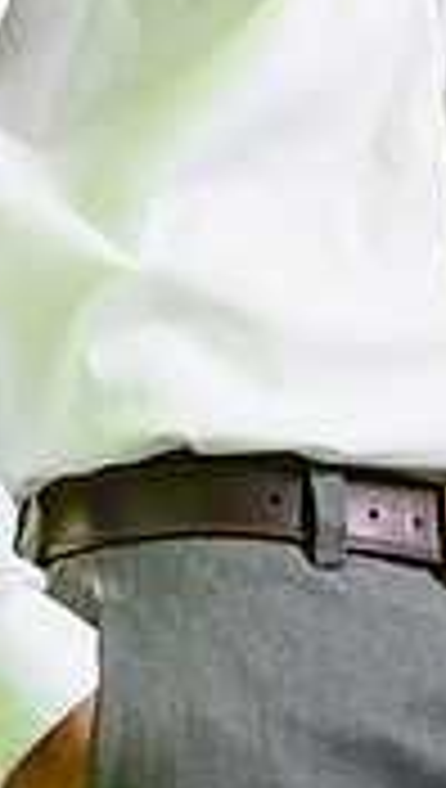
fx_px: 7599
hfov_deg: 3.4
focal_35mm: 363
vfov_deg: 5.9
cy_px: -50
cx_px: 311
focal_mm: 135
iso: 64
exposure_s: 1/125
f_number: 1.8
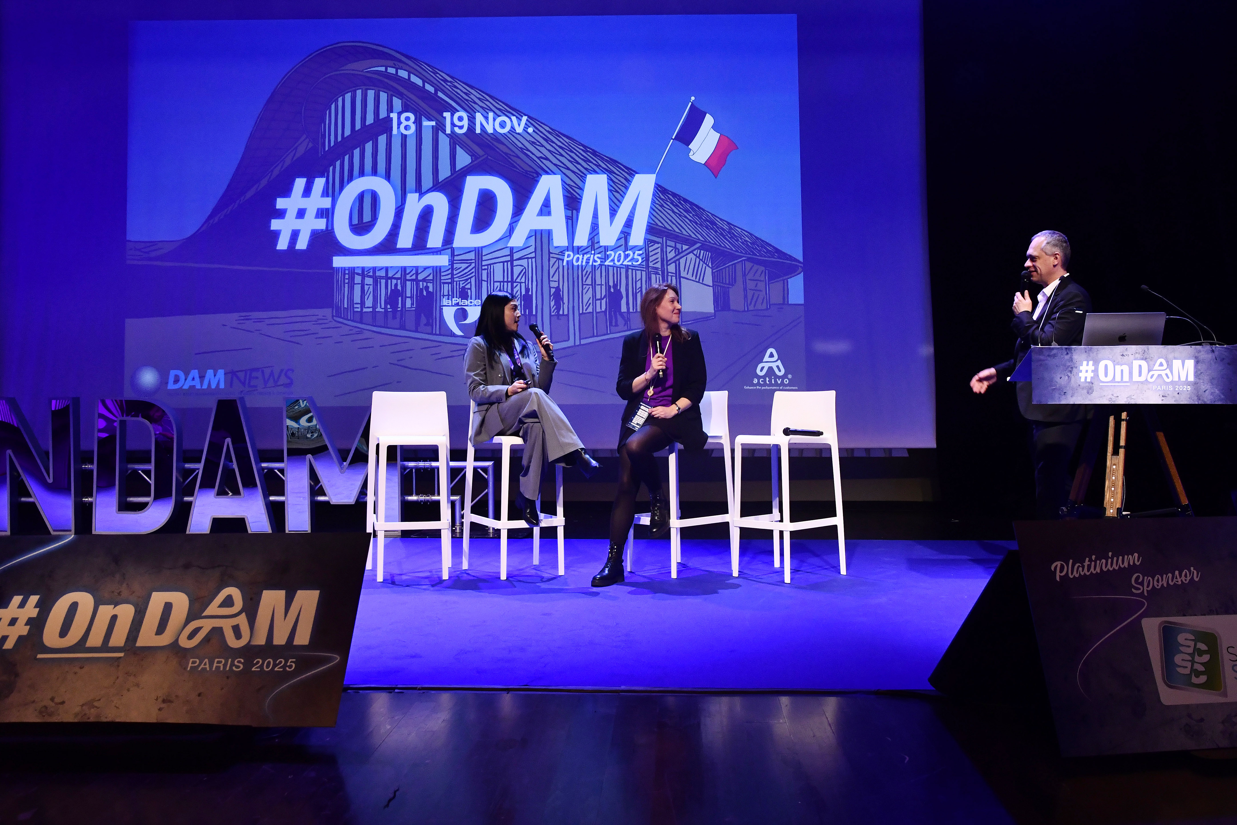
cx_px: 618
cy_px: 412
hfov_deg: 57.2
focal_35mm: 33
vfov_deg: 40.0
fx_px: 1134
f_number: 6.3
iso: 1600
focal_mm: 22
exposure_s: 1/100
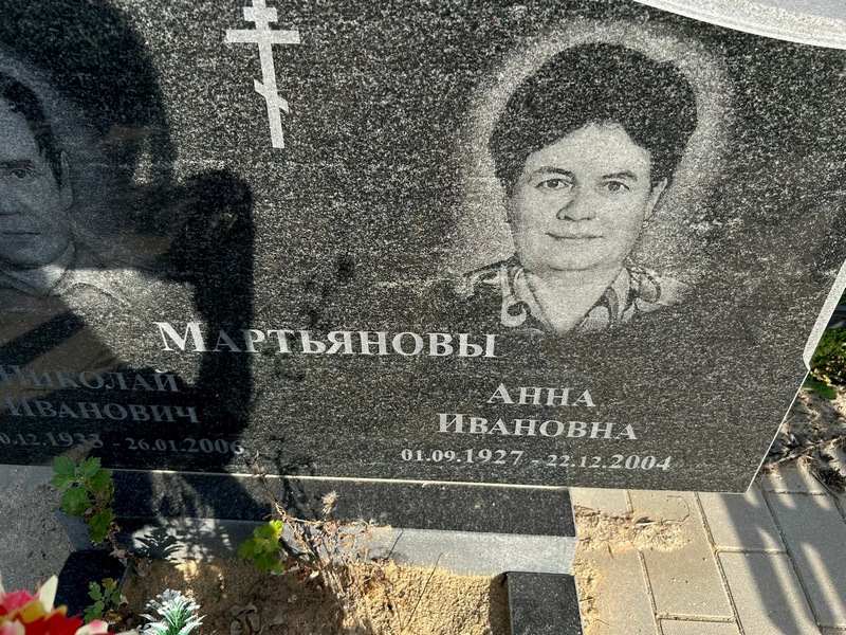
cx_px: 423
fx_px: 635
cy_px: 318
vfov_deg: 53.1
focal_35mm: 26
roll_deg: -1.6
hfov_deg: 67.3
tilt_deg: -40.7
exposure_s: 1/3257
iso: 50
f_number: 1.5
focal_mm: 5.7
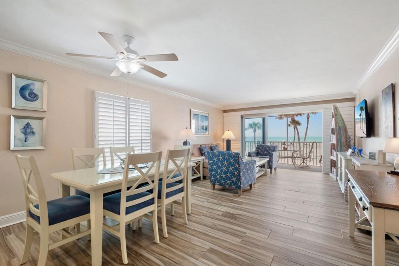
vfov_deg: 77.3
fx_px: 166
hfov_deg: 100.4
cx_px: 203
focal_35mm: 15
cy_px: 141
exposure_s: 1/15
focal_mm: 7
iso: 200
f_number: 7.1
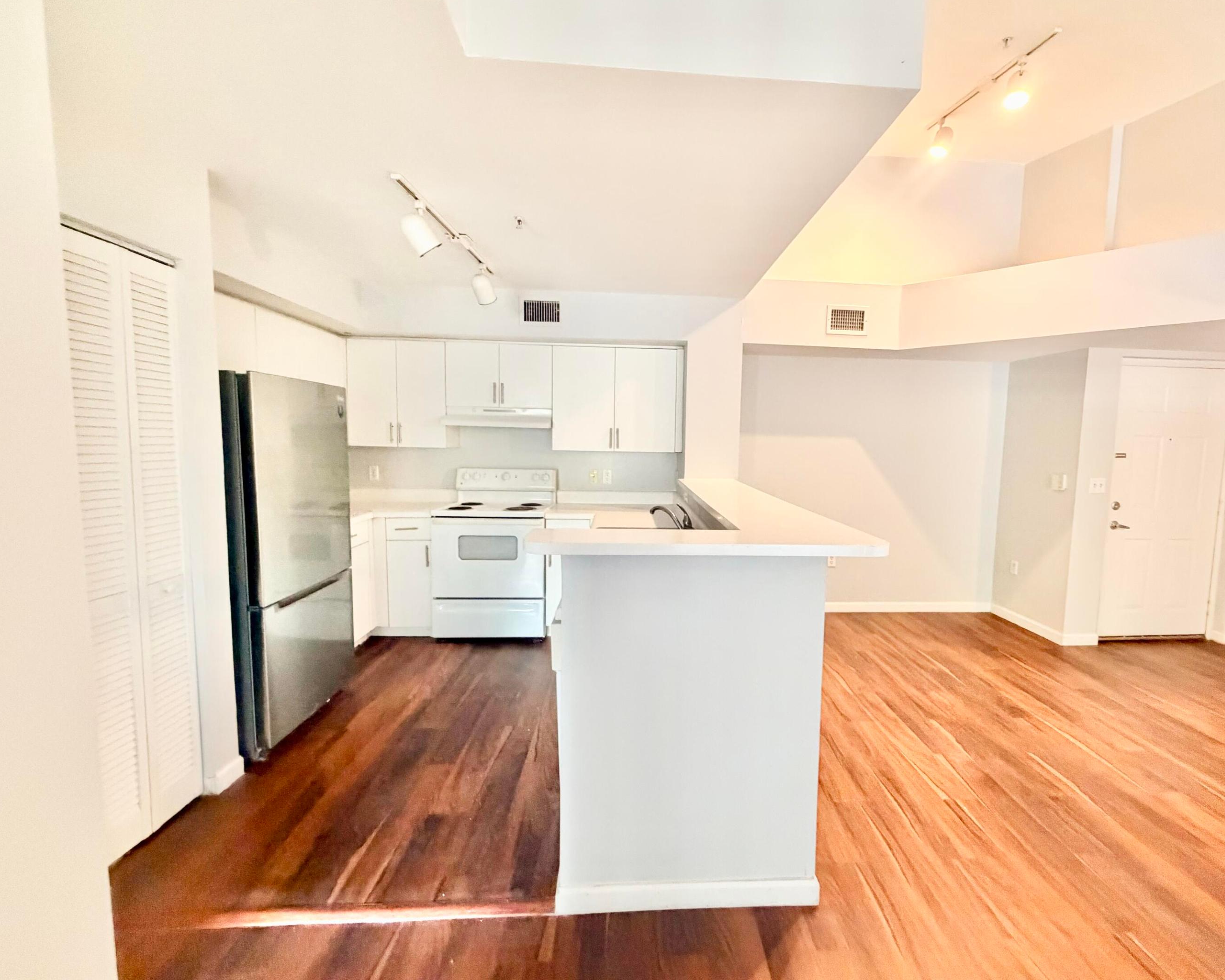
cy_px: 484
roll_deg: -1.2
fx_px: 544
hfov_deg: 96.5
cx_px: 667
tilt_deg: -4.5
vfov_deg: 84.0
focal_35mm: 15
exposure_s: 1/60
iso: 640
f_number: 2.2
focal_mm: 2.22
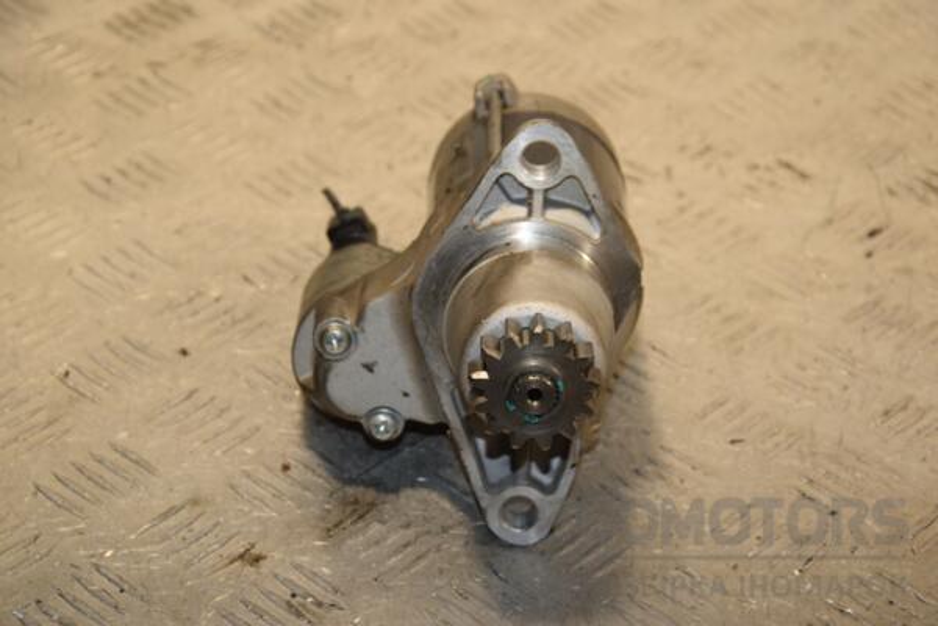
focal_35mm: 112
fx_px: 2931
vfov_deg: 12.2
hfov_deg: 18.2
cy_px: 313
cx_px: 469
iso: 800
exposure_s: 1/200
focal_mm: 75
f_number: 7.1
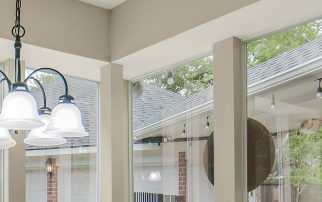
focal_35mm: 46
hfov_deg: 40.6
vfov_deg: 26.3
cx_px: 41
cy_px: 211
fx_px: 404
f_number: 5
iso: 500
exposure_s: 1/250
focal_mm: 14
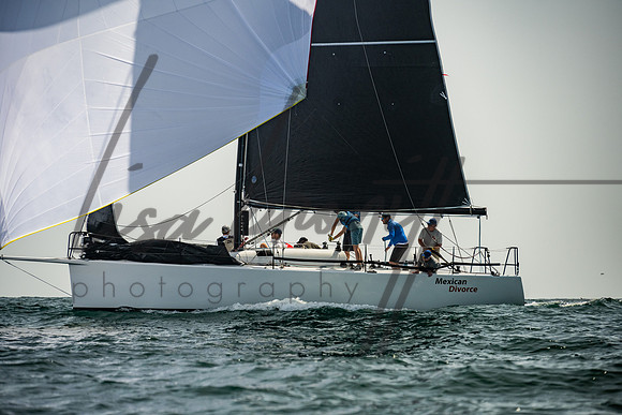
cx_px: 311
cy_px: 208
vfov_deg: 7.4
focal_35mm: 185
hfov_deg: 11.1
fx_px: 3197
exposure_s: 1/1600
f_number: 6.3
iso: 320
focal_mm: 185
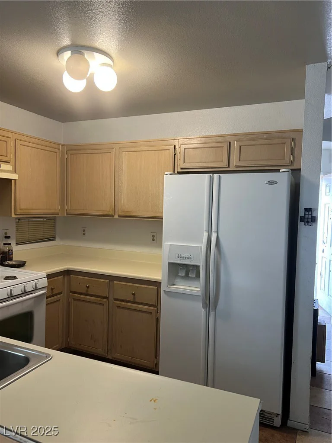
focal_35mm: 26
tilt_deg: -4.1
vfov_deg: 67.3
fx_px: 332
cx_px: 166
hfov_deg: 53.1
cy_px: 222
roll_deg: -0.8
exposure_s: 1/60
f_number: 1.5
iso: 125
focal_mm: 5.7
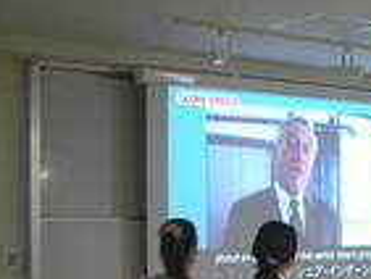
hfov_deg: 18.1
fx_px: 1062
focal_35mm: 99
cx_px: 516
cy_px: 240
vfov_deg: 14.8
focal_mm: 5.8
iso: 50
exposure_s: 1/10.6
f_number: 2.8
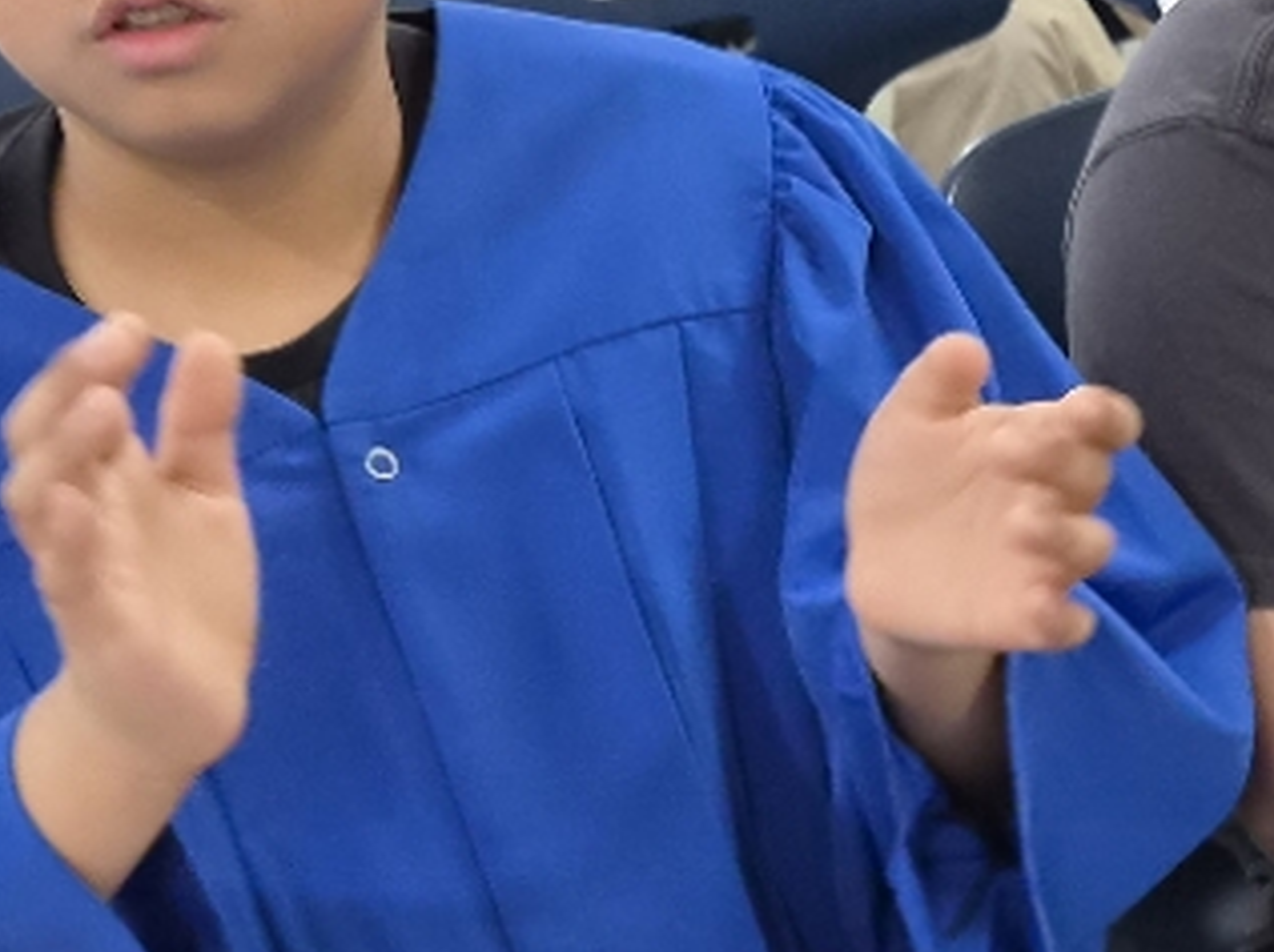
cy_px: 586
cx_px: 1503
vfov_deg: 15.8
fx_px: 3419
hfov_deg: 19.9
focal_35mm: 93
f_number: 1.8
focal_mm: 5.4
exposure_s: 1/120
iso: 500
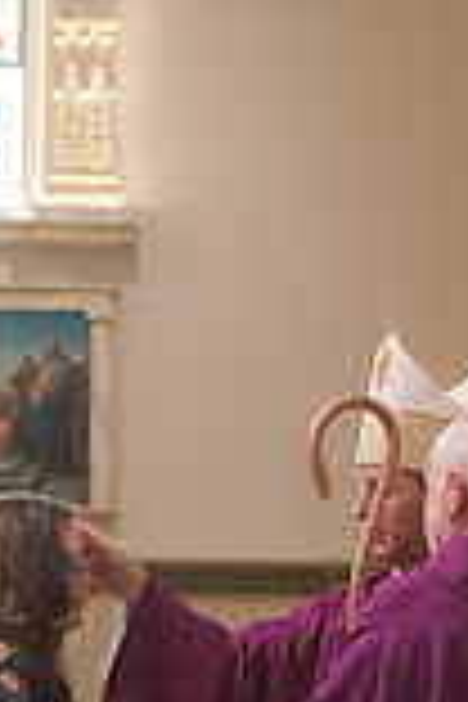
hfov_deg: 5.7
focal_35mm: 242
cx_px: 225
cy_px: 576
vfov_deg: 8.5
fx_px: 4719
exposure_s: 1/200
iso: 2000
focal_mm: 70
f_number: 4.5
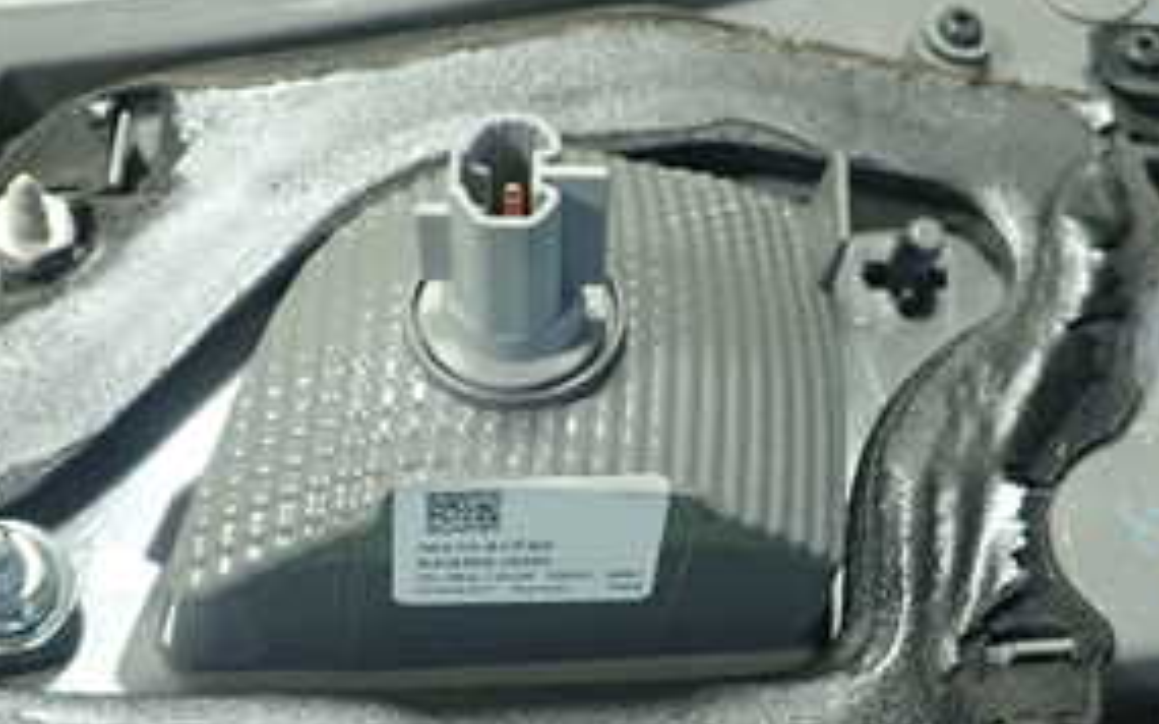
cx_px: 545
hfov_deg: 30.6
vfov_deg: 19.4
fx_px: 2116
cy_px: 382
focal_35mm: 67
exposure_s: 1/125
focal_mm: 5.5
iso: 400
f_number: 2.3
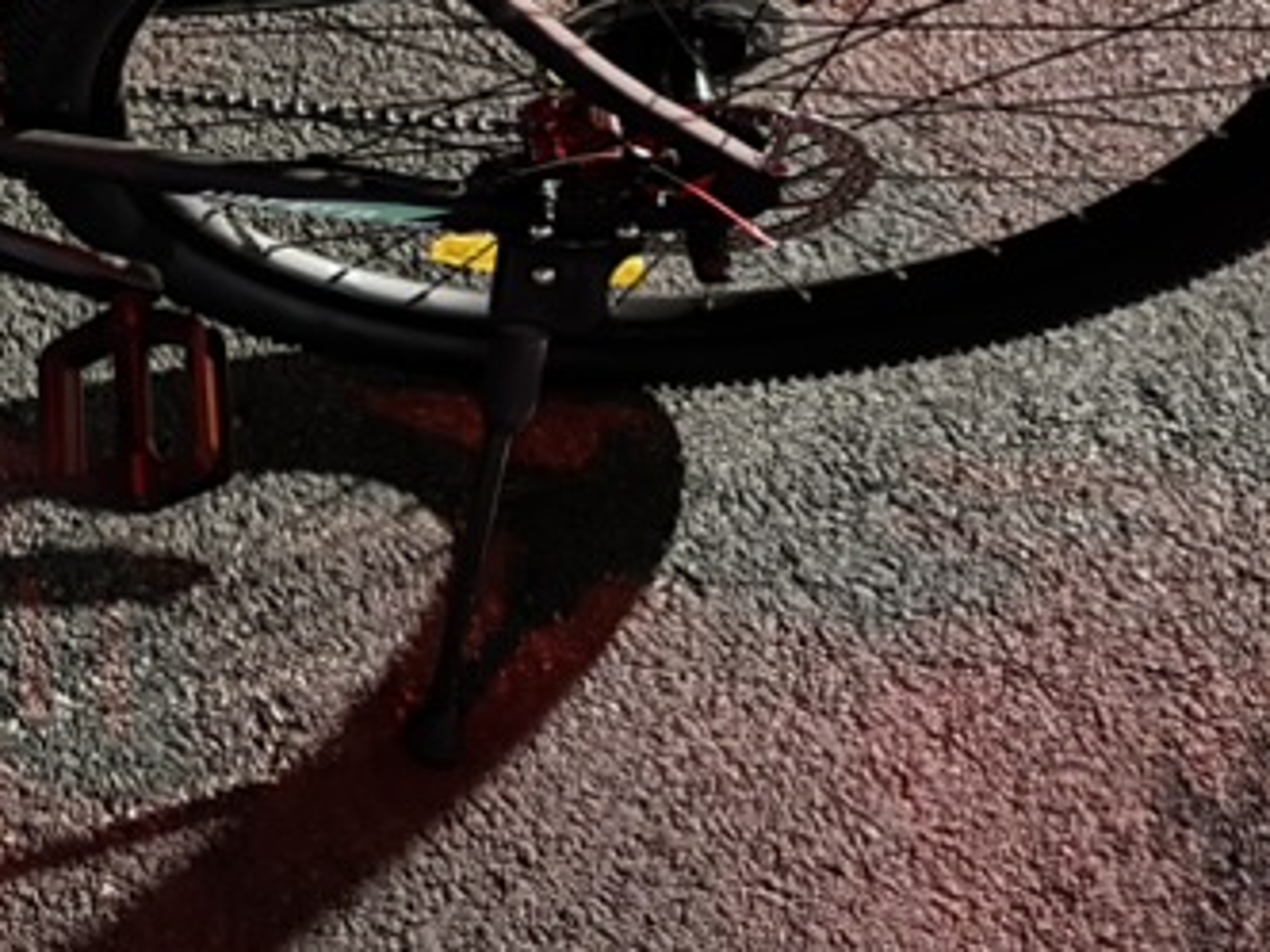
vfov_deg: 18.5
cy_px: -302
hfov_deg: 22.9
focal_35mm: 74
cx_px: -451
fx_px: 2715
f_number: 1.78
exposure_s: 1/9
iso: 1250
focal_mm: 6.76
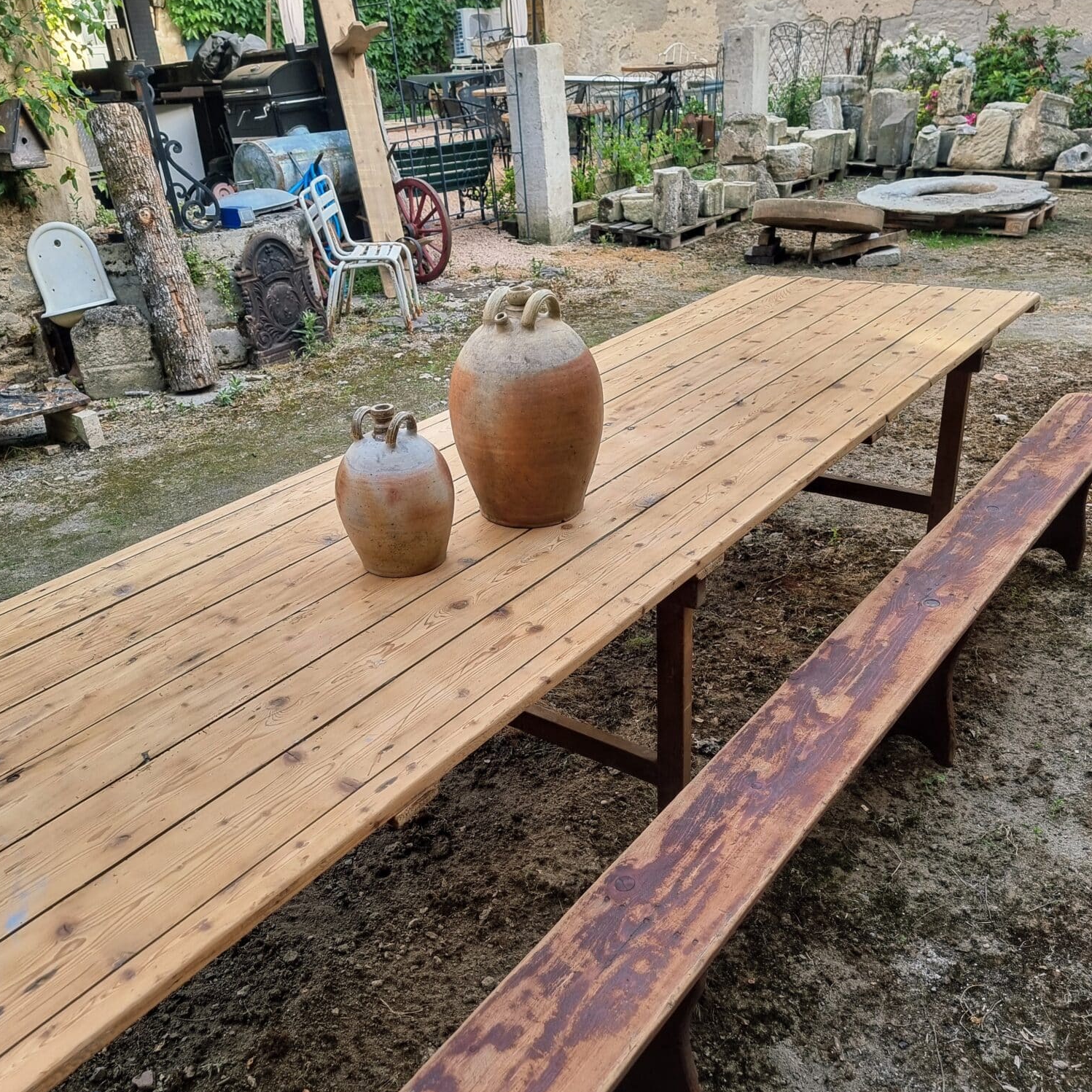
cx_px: 545
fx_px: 1035
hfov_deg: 55.6
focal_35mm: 29
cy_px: 590
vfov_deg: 55.6
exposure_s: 1/100
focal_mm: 6.7
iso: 50
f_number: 1.8
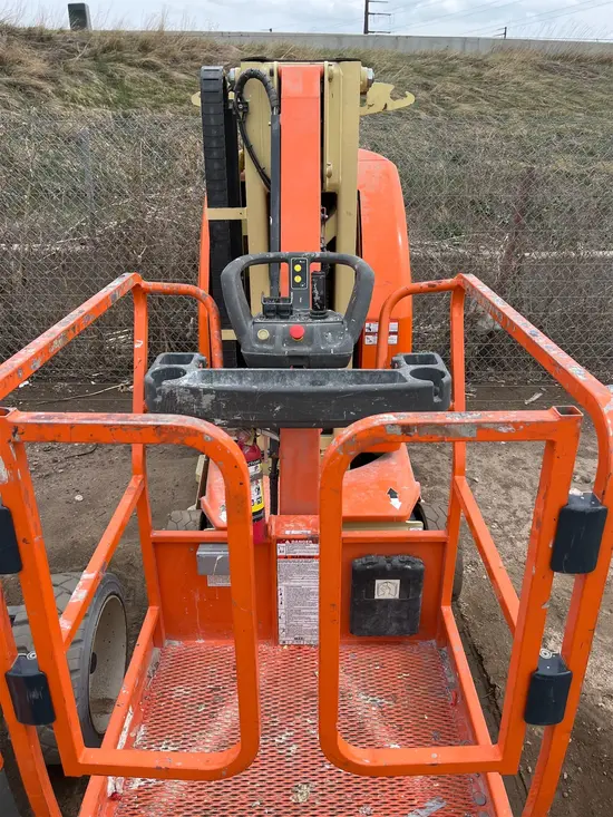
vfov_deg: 67.3
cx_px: 306
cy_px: 408
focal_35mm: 26
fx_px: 614
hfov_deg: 53.1
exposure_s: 1/1721
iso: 50
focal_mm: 5.1
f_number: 1.6
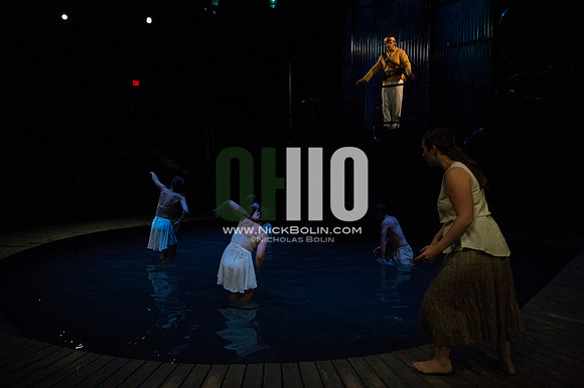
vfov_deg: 49.5
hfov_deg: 69.4
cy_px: 194
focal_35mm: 26
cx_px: 292
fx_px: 422
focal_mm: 26
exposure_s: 1/500
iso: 12800
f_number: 2.8
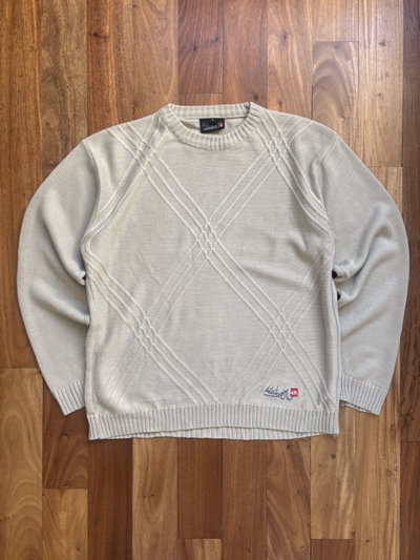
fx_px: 420
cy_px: 280
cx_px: 210
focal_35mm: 26
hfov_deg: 53.1
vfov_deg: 67.3
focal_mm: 5.96
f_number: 1.6
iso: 125
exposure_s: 1/121
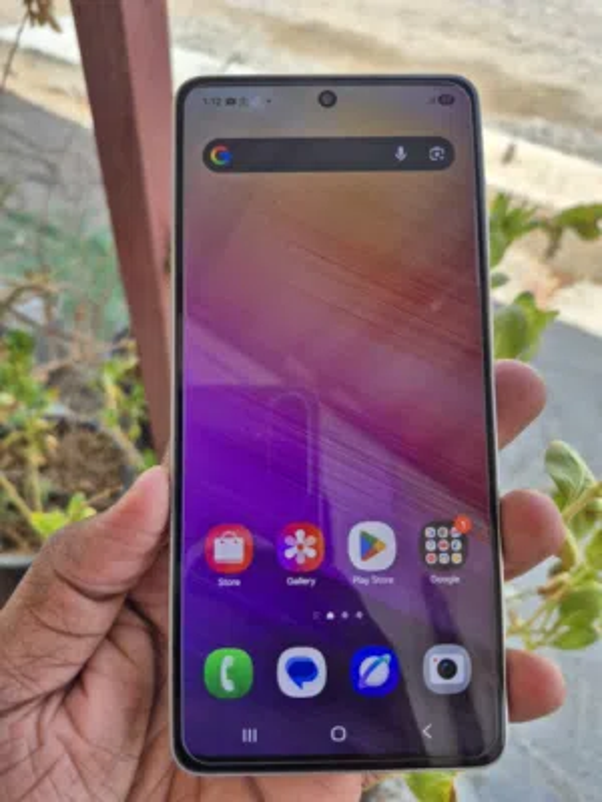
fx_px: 533
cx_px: 301
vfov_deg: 73.9
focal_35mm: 23
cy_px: 401
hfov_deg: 58.9
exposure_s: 1/954
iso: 25
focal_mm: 5.4
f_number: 1.8
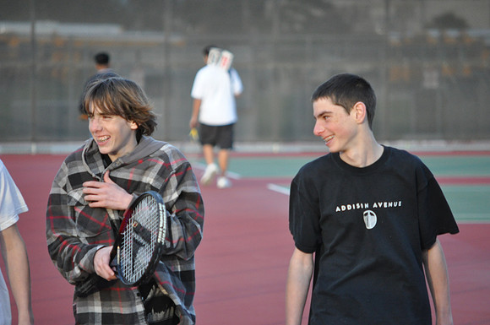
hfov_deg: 7.6
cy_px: 162
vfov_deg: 5.1
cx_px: 245
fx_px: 3670
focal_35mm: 270
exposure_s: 1/500
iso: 1250
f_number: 5.6
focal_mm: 180
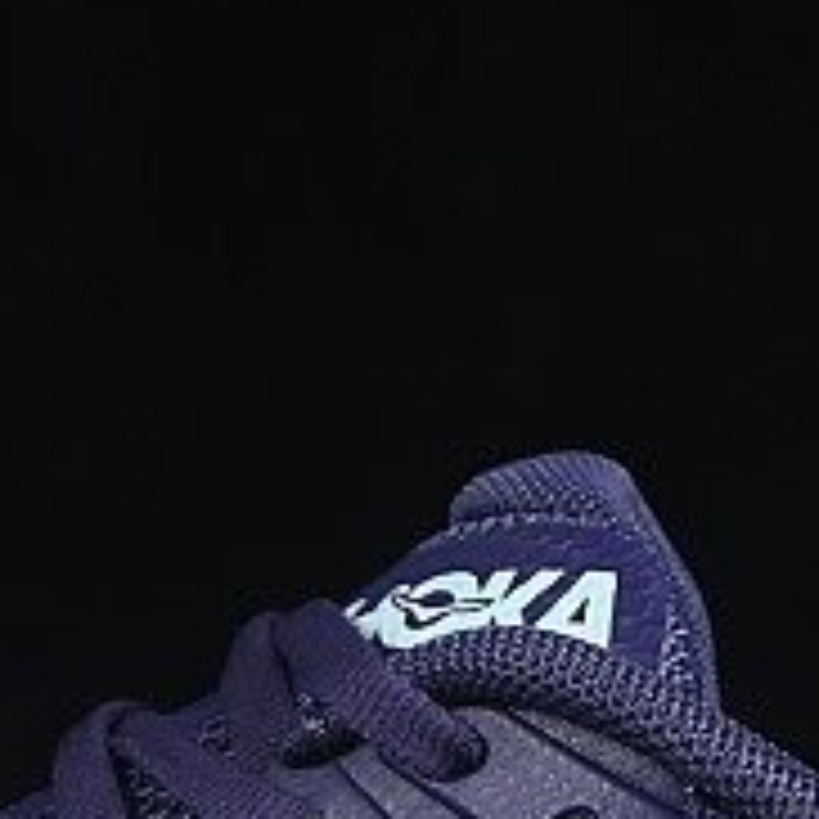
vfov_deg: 4.6
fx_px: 10145
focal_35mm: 379
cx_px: 212
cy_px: 981
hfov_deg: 4.6
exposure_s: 1/80
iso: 160
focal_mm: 50
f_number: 7.1
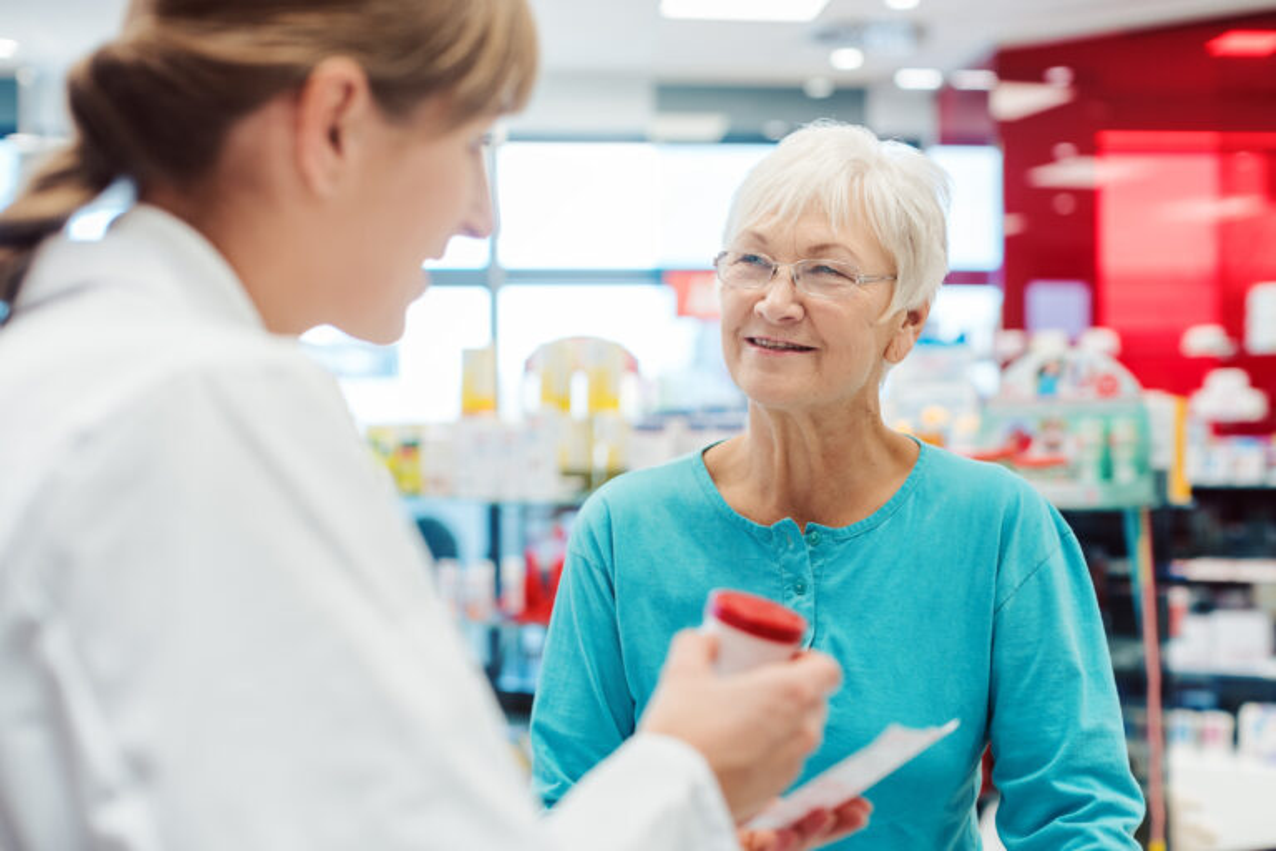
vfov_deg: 27.0
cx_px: 638
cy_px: 426
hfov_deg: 39.6
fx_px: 1772
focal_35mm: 50
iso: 320
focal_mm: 50
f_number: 2.5
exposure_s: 1/100
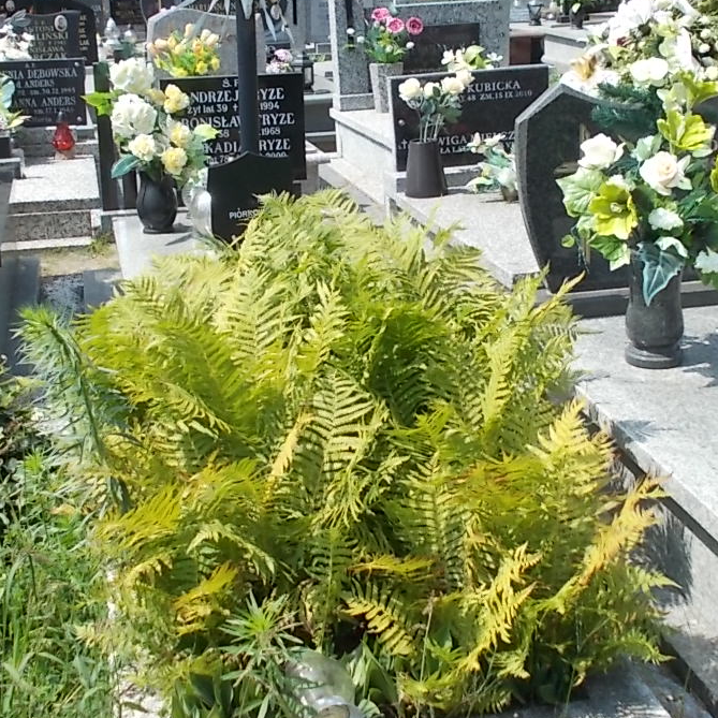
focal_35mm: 55
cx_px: 341
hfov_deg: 31.1
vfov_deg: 30.9
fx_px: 1291
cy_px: 267
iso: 80
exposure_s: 1/500
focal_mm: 4.6
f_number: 3.2
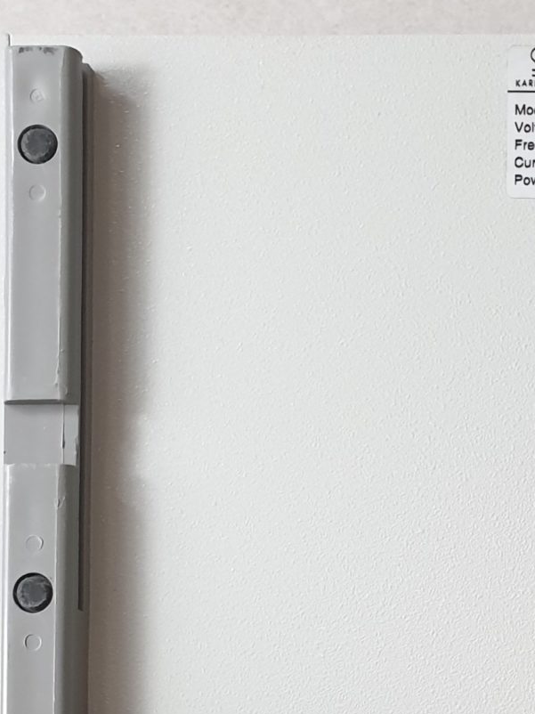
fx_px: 1711
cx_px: 713
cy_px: 890
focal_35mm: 83
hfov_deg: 16.7
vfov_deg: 21.6
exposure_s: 1/50
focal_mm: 4.3
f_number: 2.4
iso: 200
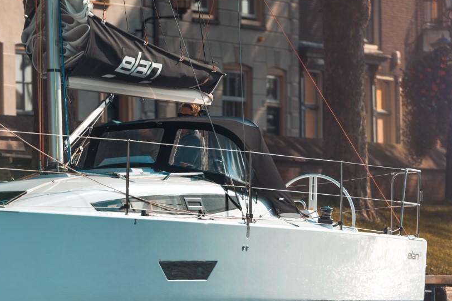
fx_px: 5008
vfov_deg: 3.4
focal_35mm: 399
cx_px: 140
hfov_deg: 5.2
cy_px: 221
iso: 50
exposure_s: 1/800
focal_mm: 200
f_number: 3.5
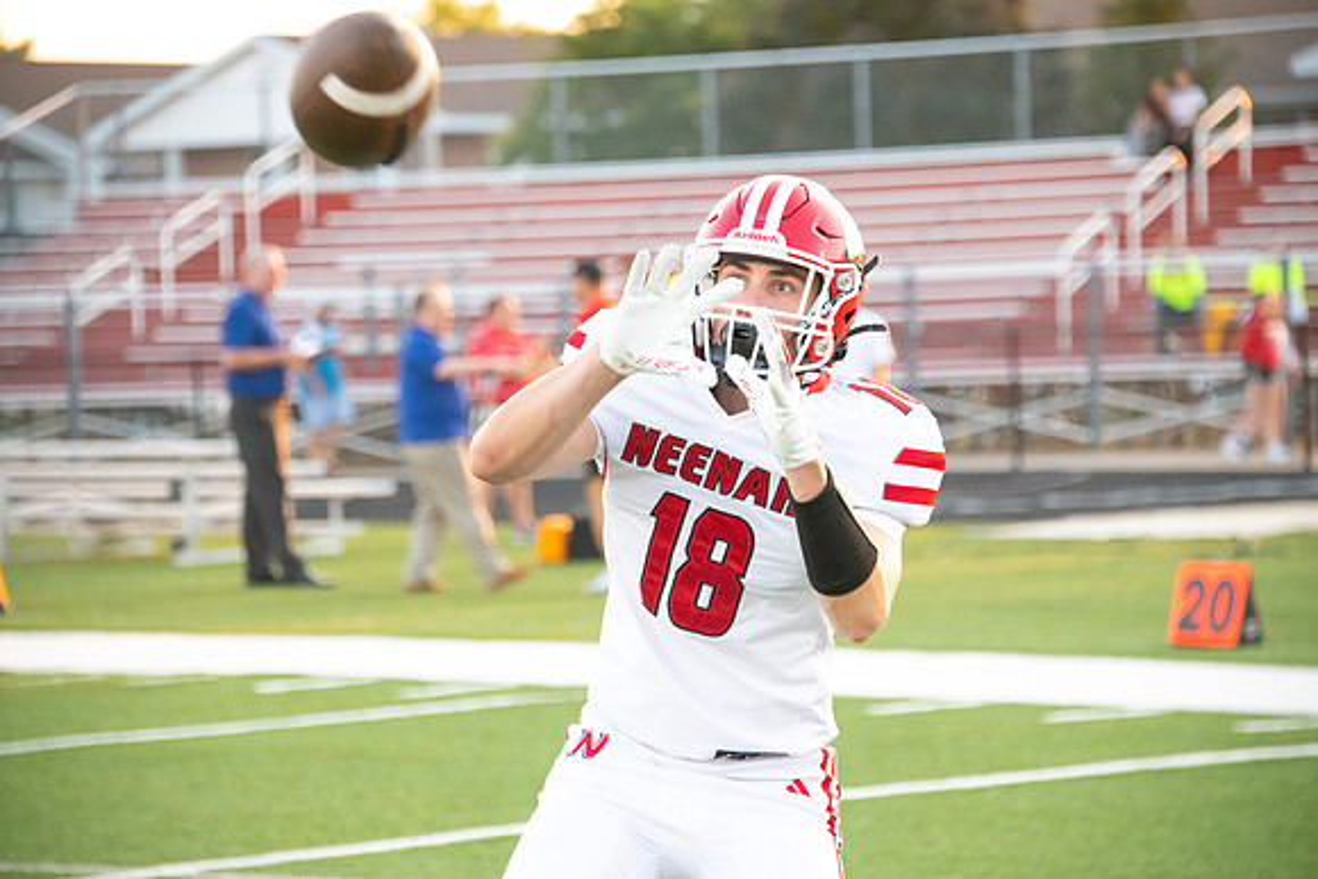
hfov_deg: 11.4
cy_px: 440
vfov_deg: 7.6
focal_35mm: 180
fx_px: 6591
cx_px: 659
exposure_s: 1/800
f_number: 5.6
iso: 4000
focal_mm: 180
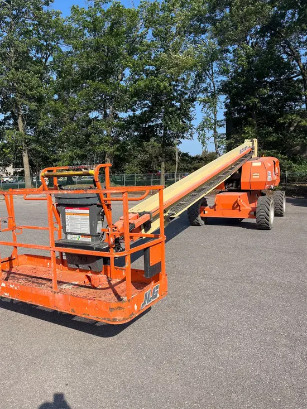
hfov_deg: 53.1
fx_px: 307
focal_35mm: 26
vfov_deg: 67.3
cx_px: 154
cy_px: 204
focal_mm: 5.1
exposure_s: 1/2755
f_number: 1.6
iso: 50
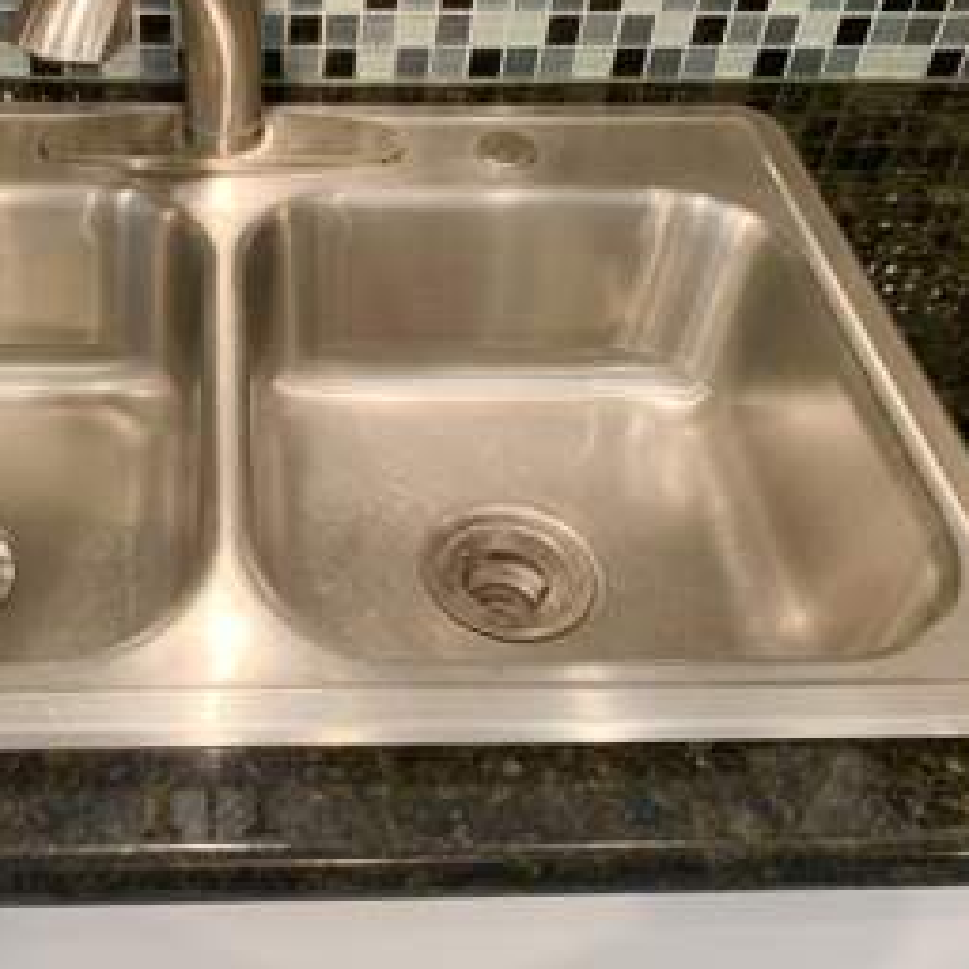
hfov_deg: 38.5
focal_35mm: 43
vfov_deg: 39.0
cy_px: 388
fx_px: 1362
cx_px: 291
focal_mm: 4.25
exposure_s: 1/60
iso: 160
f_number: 1.8
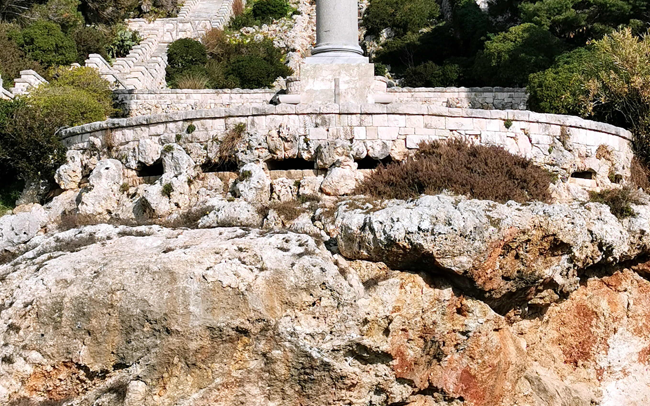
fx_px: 1187
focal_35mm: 67
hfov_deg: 30.6
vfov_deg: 18.9
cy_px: 0
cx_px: 328
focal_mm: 5.56
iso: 50
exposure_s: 1/5848
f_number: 1.6
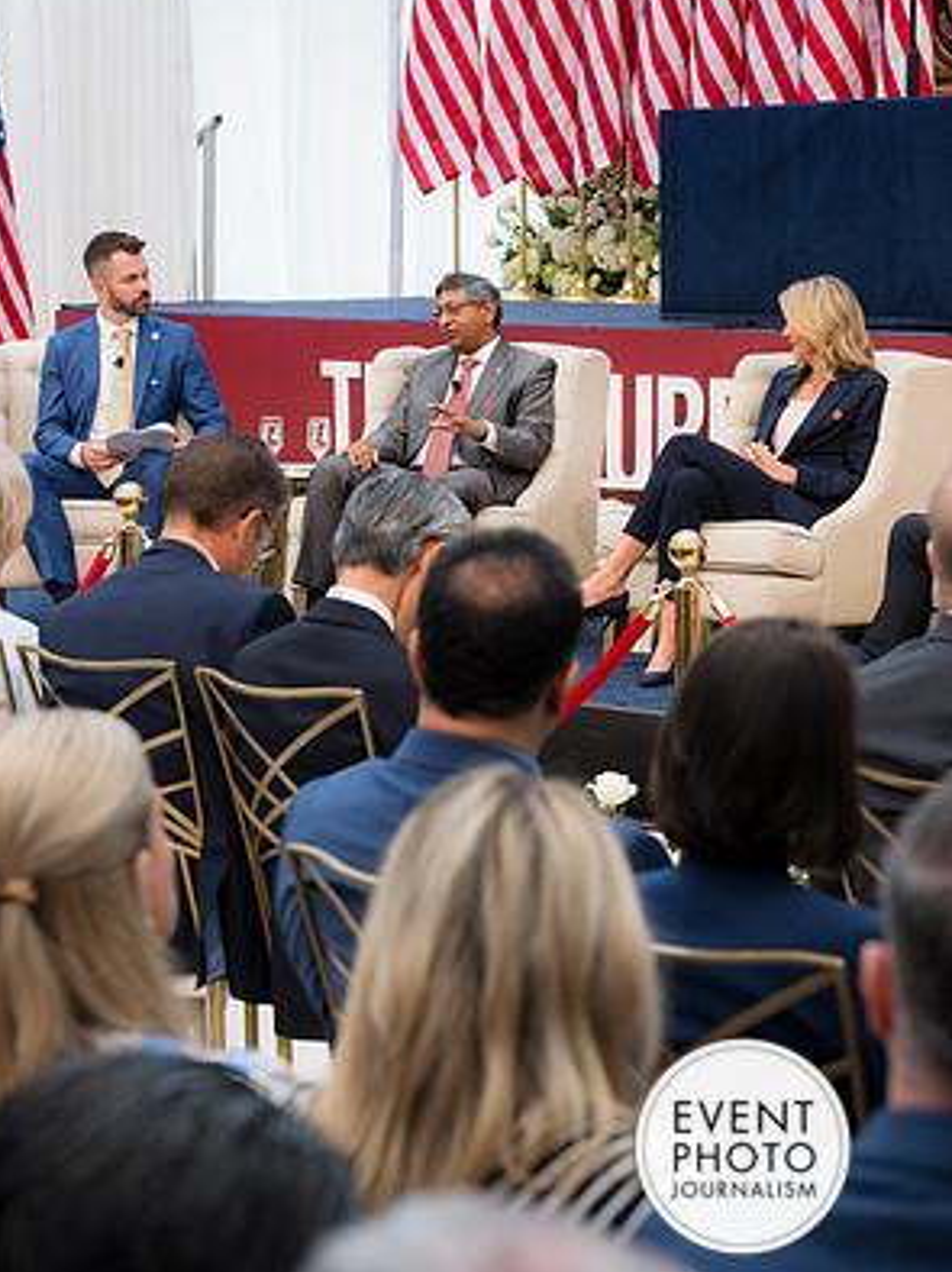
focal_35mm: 89
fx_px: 3267
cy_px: 630
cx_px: 471
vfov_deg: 22.0
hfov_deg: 16.6
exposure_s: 1/160
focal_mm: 54
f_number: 4
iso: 560
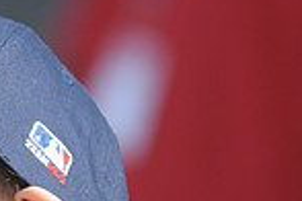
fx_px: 9907
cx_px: -16
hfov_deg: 1.7
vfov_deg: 1.2
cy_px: 366
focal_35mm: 1181
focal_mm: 200
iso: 400
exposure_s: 1/1600
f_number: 4
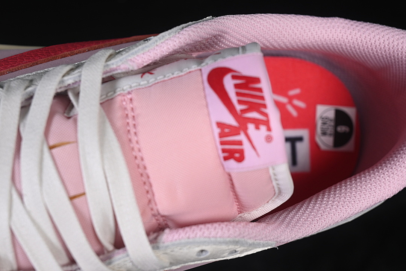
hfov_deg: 27.0
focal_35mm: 75
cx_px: 203
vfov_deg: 18.2
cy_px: 136
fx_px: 846
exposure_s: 1/80
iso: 160
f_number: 7.1
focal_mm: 50
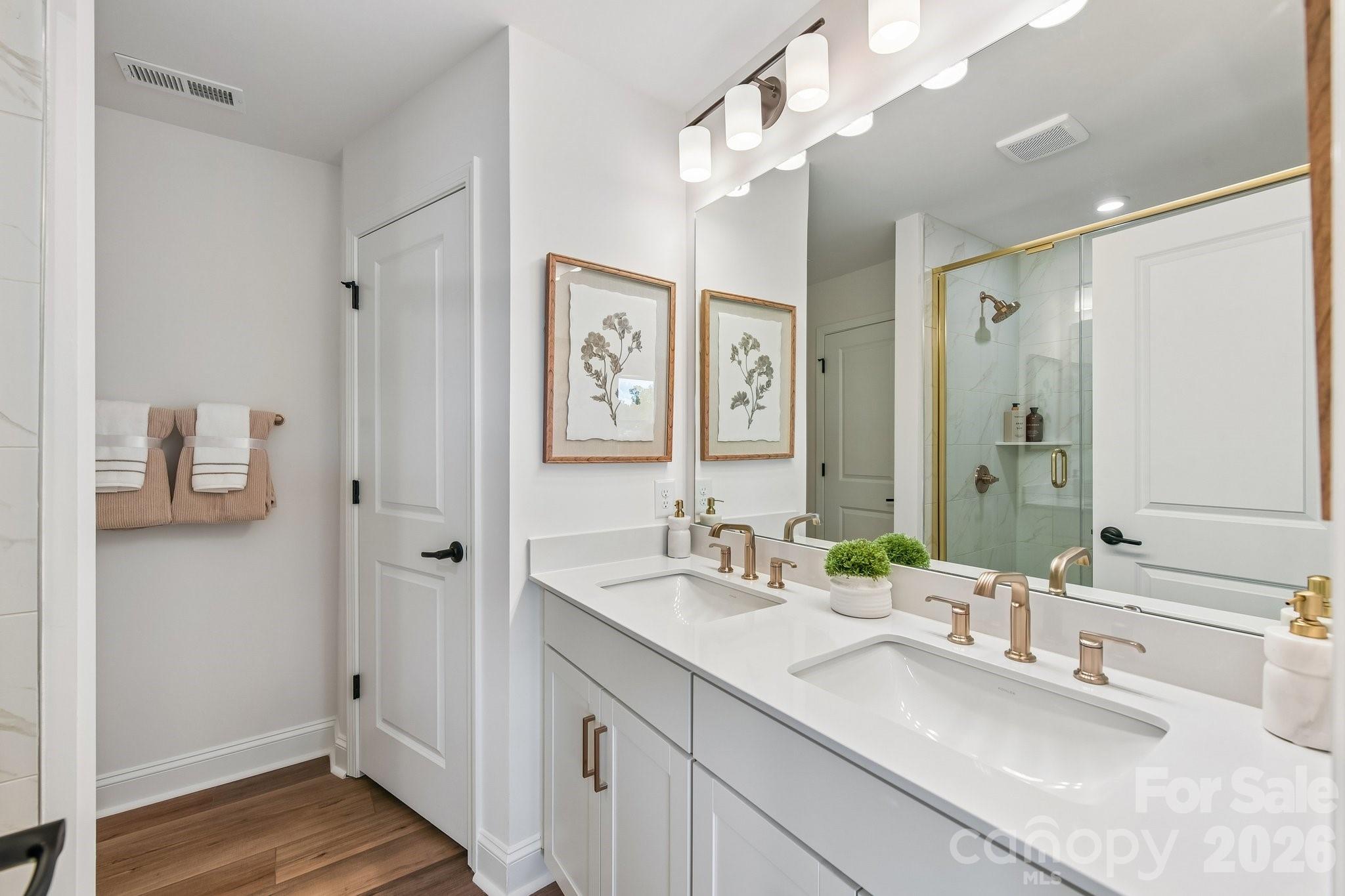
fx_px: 523
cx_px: 672
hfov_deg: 104.3
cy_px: 448
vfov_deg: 81.2
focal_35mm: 14
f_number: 8
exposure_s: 1/40
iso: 200
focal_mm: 14
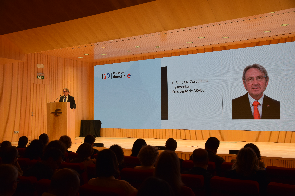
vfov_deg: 31.9
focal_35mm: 42
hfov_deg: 46.4
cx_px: 148
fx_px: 344
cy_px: 98
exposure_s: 1/125
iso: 400
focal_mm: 28
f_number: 5.6
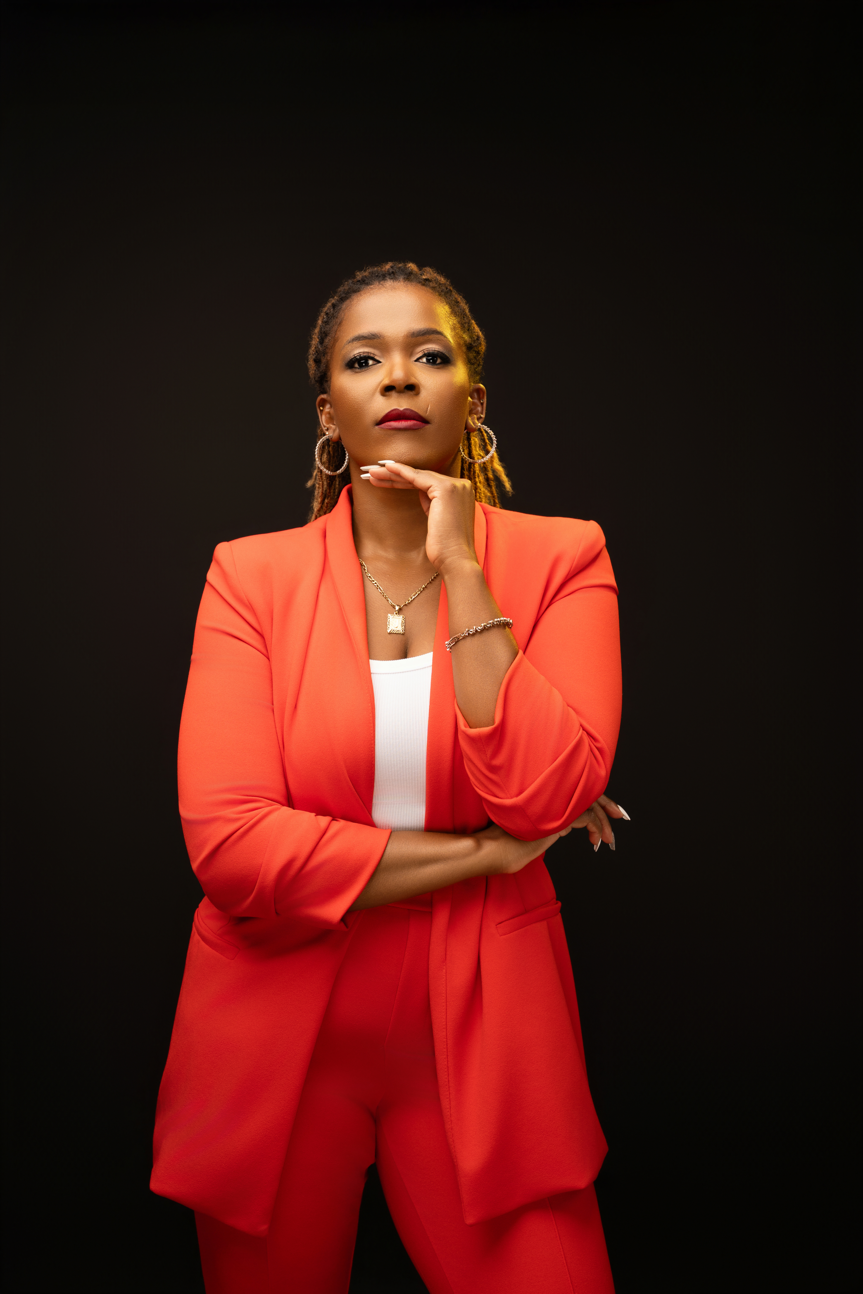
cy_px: 647
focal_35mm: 57
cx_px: 432
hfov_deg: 23.9
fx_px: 2039
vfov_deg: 35.2
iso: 125
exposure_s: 1/200
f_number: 6.3
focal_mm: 56.7
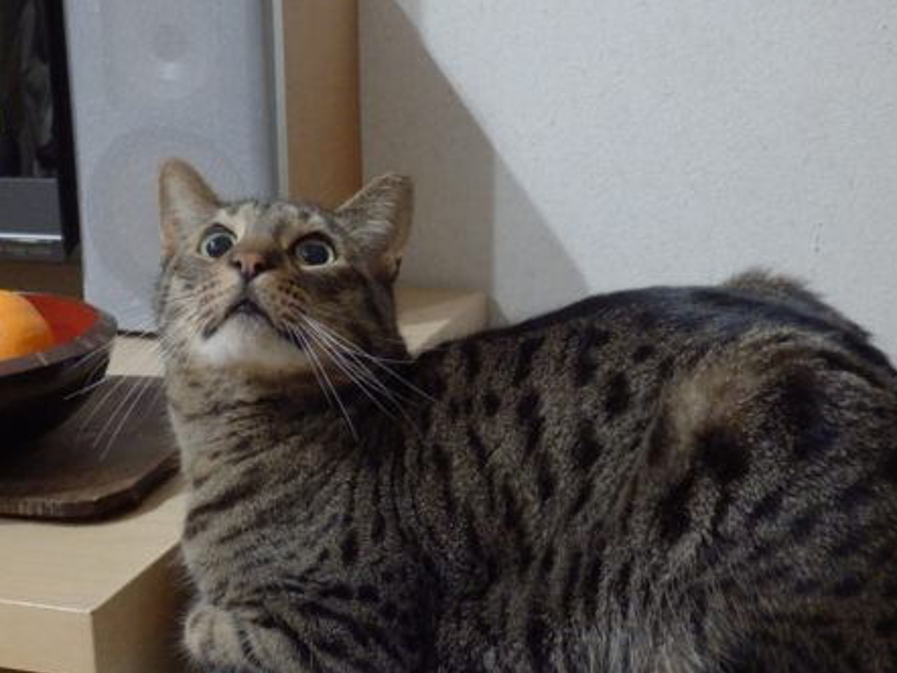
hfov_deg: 34.9
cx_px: 453
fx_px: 1426
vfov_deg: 26.6
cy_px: 339
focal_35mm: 55
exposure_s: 1/10
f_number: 4.1
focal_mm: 9.8
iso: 1600
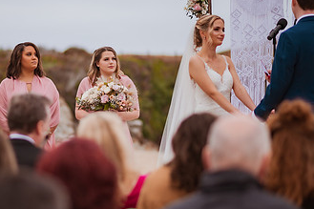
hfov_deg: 13.6
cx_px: 76
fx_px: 1308
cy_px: 104
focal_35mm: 150
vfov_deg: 9.1
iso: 200
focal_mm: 85
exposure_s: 1/2500
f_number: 1.8
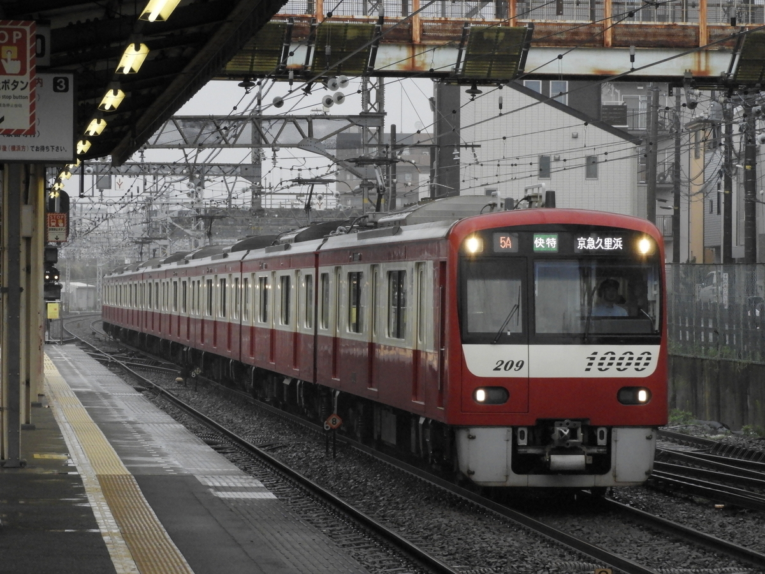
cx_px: 382
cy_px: 287
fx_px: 3315
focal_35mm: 150
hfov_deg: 13.2
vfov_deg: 9.9
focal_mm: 26.9
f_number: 5.2
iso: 800
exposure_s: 1/500
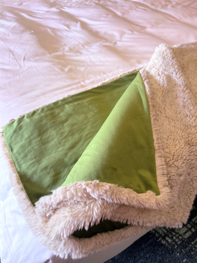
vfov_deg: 67.3
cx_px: 98
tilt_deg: -48.9
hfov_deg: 53.1
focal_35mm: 26
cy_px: 132
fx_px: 197
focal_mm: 5.7
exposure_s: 1/60
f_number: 1.5
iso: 64
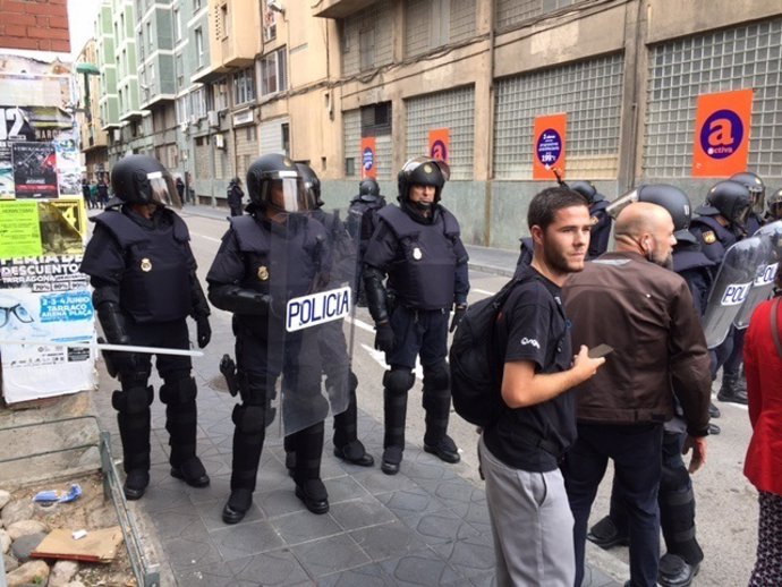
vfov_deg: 48.3
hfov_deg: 61.6
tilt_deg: -11.0
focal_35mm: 29
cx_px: 391
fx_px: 655
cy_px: 294
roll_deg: +0.2
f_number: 2.2
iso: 32
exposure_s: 1/161
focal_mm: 4.15
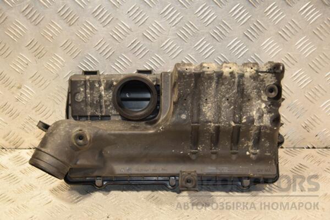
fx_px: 619
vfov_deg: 20.2
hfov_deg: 29.9
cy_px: 110
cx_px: 165
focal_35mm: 68
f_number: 4.8
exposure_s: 1/125
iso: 800
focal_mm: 45
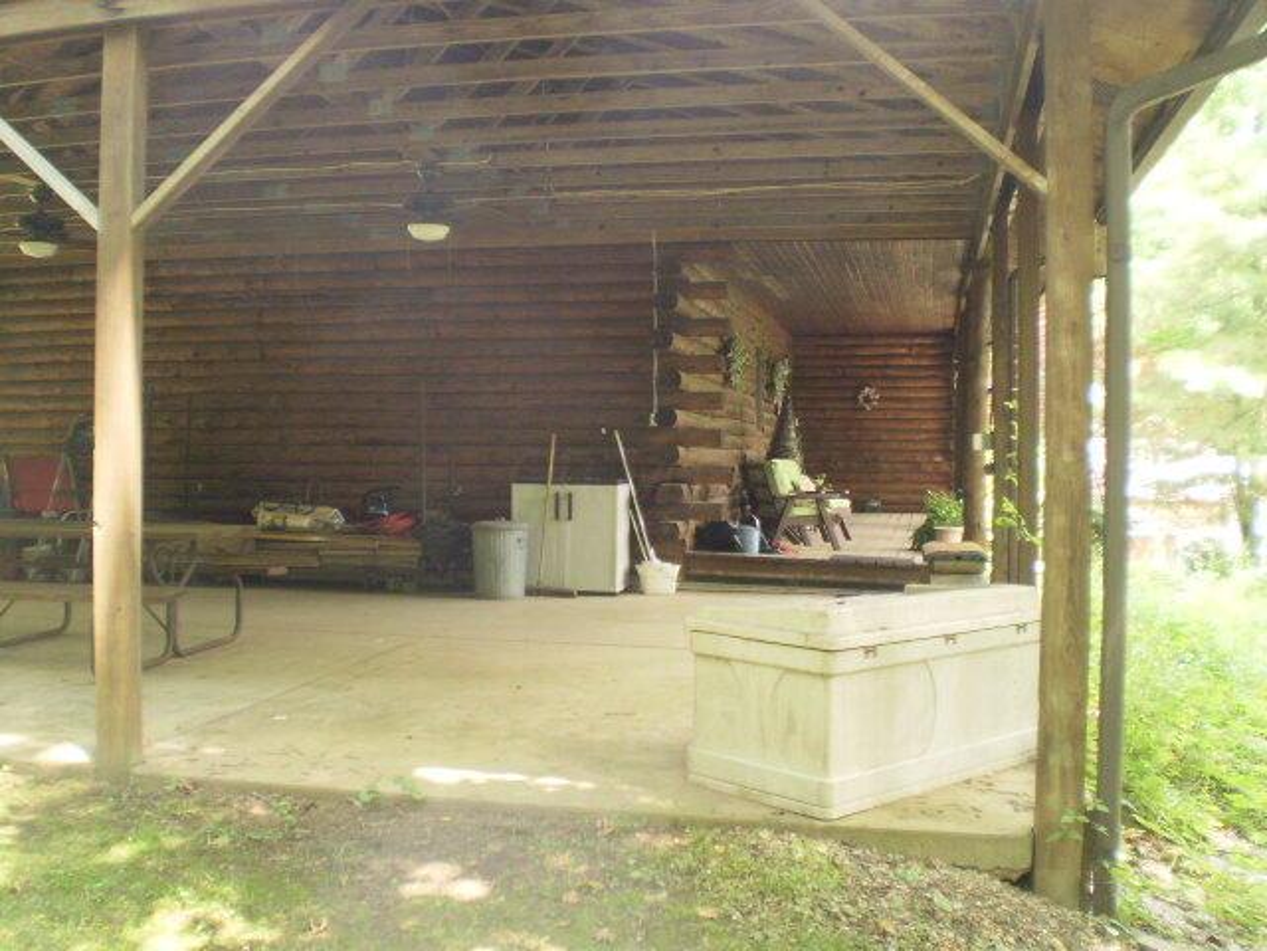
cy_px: 476
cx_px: 634
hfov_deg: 51.4
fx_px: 1318
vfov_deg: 39.7
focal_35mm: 36
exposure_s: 1/30
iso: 125
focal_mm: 6.3
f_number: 3.1
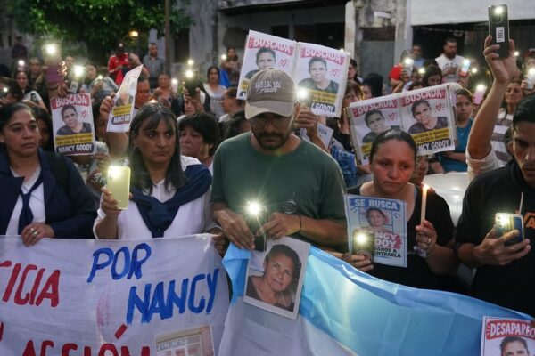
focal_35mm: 29
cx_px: 268
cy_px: 178
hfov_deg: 63.7
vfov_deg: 45.0
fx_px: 431
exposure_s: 1/80
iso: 2500
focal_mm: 29
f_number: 4
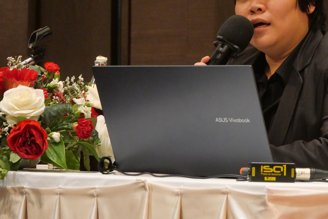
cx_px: 277
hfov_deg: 11.7
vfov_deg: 7.9
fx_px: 1586
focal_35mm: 174
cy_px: 42
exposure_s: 1/80
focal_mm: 50
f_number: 5.6
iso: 3200
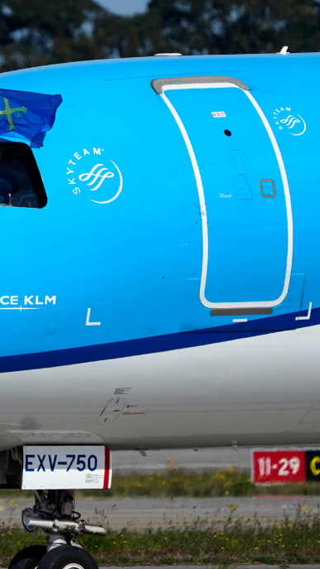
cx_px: 65
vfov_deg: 3.0
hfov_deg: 1.7
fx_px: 11051
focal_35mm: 732
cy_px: 288
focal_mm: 400
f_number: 5.6
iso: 320
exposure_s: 1/5000
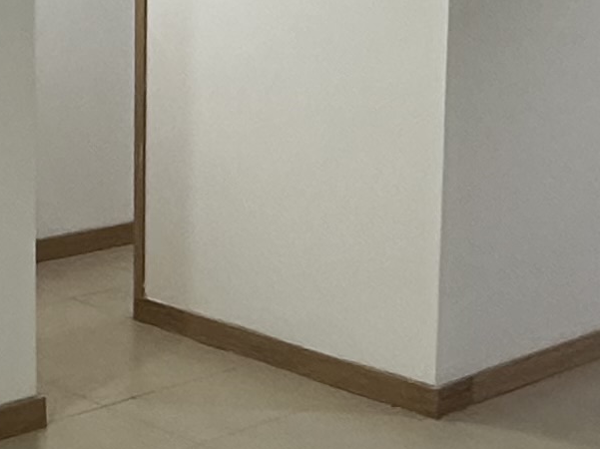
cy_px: 71
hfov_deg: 20.7
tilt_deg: -7.2
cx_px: 129
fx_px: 1628
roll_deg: -0.5
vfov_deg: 15.6
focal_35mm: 94
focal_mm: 2.22
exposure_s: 1/120
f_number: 2.2
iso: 250
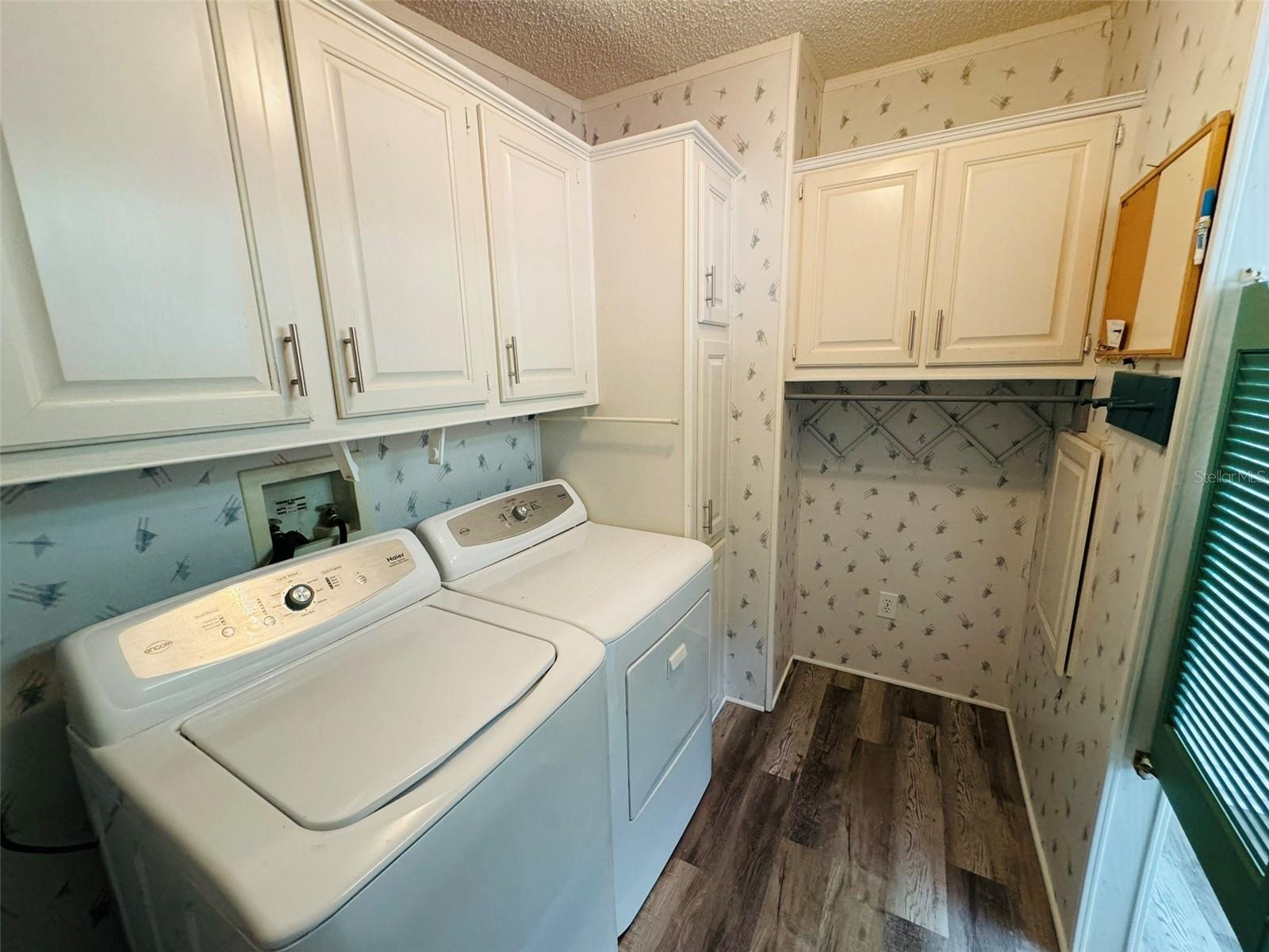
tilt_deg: -12.7
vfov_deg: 85.7
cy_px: 476
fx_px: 513
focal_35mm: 14
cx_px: 634
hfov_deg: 102.1
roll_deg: +0.8
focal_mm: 2.22
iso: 250
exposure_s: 1/60
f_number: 2.2
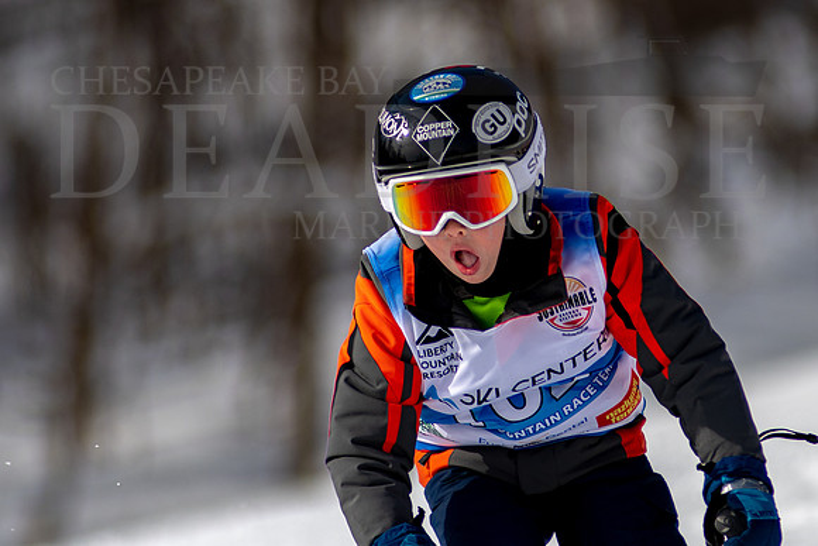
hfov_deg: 3.3
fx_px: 14011
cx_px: 560
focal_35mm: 617
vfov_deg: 2.2
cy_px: 172
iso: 100
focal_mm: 300
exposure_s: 1/6400
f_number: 2.8
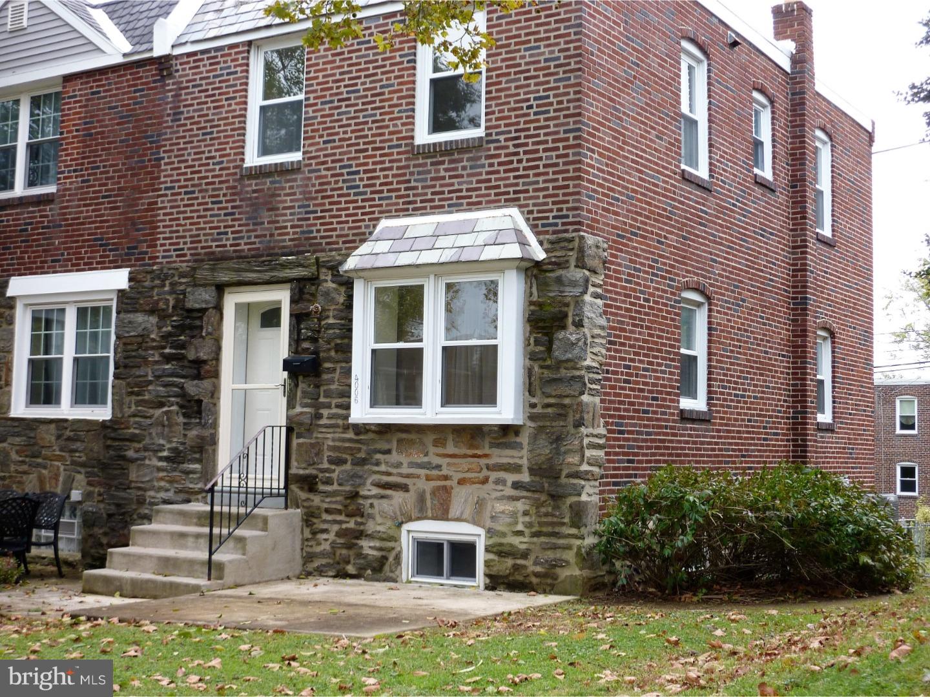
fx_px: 1290
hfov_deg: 39.7
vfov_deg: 30.3
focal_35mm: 48
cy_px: 348
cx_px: 465
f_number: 3.8
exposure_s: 1/80
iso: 80
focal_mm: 7.9
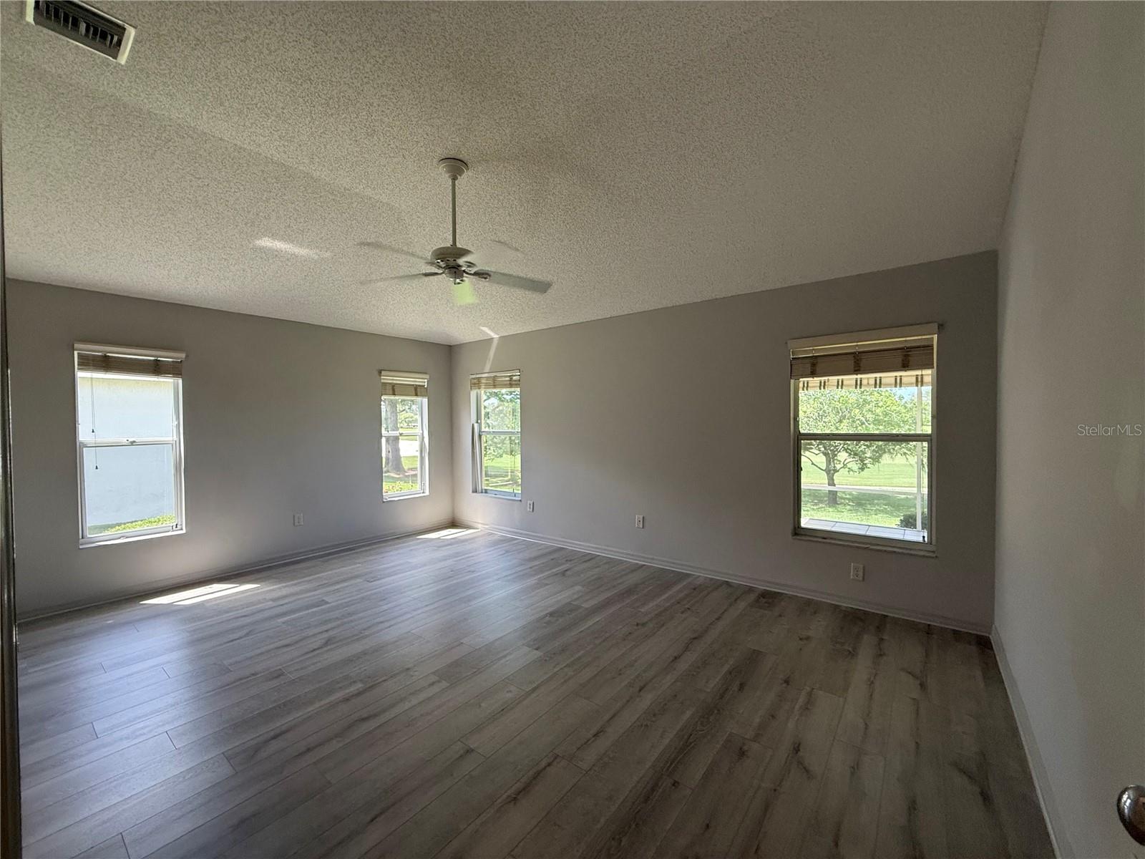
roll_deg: +0.2
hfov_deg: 102.1
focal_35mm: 14
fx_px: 463
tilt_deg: -0.4
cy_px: 430
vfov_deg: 85.7
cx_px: 572
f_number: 2.2
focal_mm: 2.22
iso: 320
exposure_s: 1/120
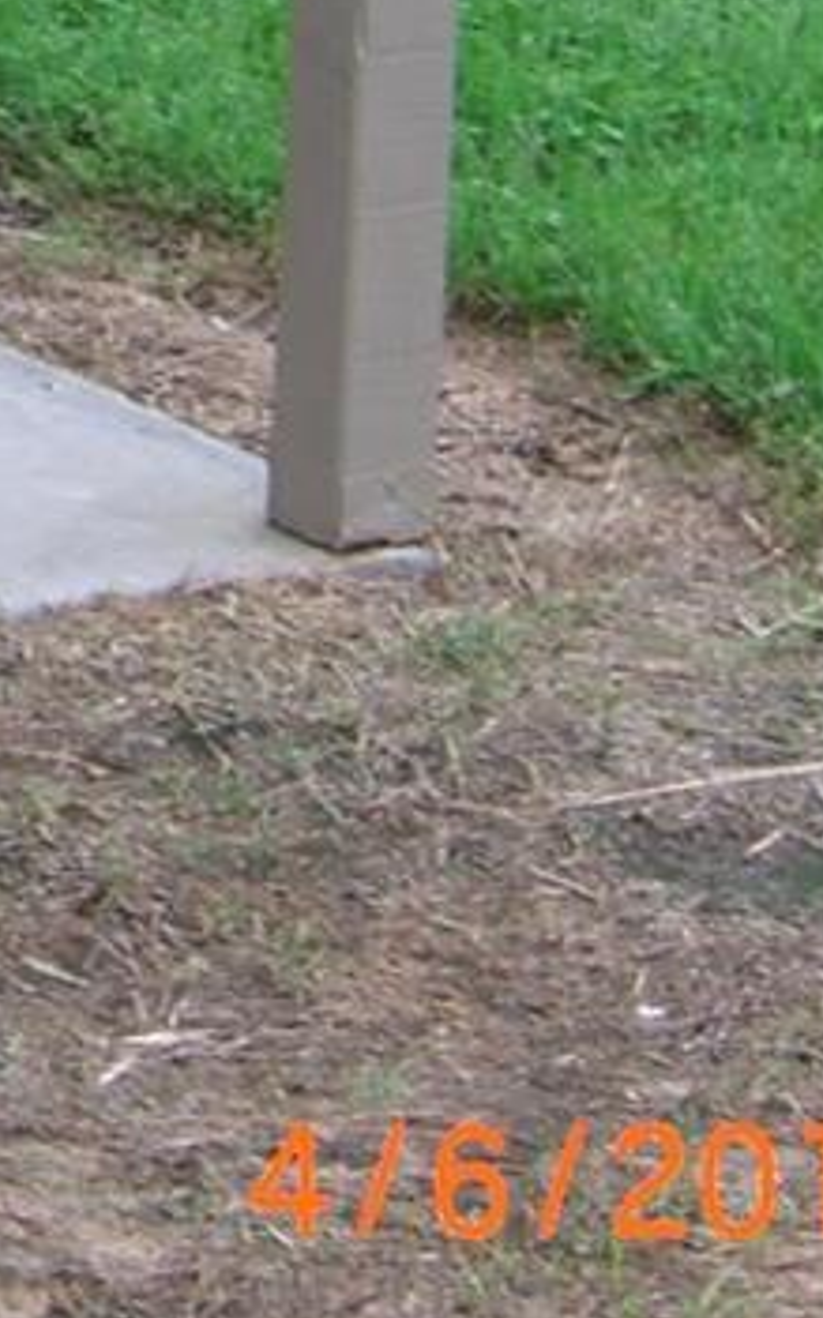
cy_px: -496
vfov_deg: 11.8
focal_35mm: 172
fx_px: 6180
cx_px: -887
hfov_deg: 7.3
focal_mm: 7.9
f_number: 2.8
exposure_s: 1/100
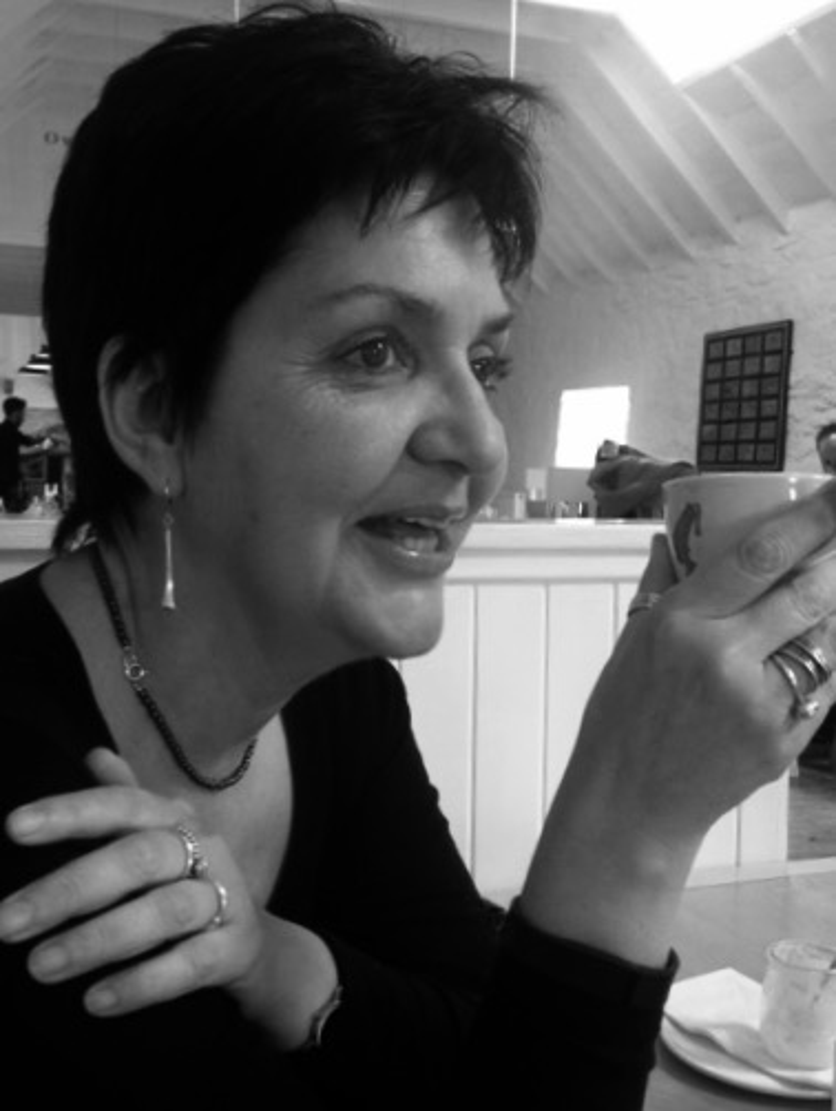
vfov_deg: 55.3
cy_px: 556
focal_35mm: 33
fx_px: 1060
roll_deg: +1.7
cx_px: 418
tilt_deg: -4.3
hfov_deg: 43.0
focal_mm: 4.12
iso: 50
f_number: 2.4
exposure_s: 1/24
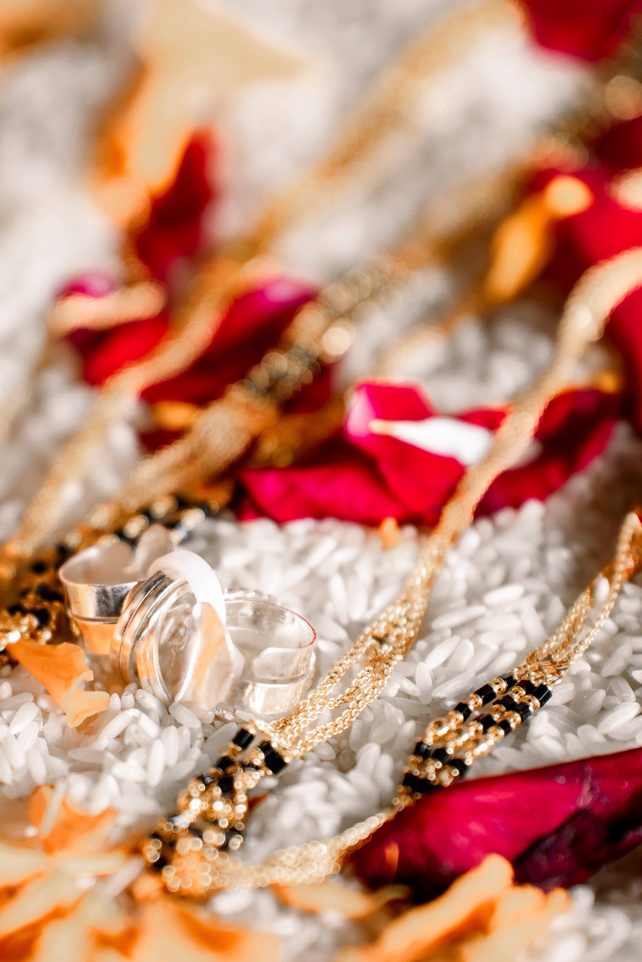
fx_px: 6713
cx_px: 250
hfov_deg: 5.5
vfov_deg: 8.2
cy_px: 478
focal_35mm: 251
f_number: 2.8
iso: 500
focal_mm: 173
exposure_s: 1/320
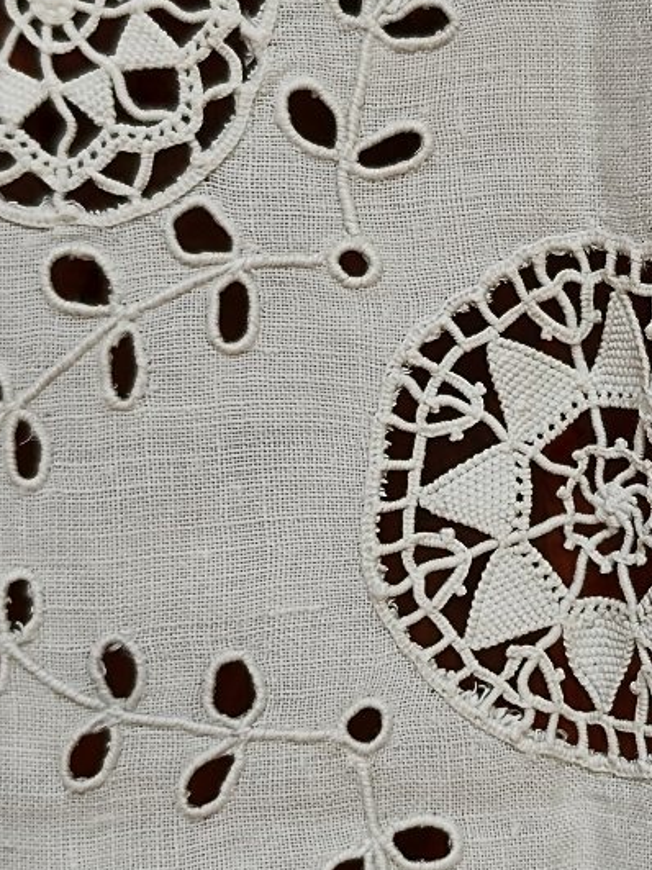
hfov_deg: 26.7
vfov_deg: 36.8
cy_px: 459
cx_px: 632
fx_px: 1306
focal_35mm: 52
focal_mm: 7.01
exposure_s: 1/100
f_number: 1.69
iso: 981
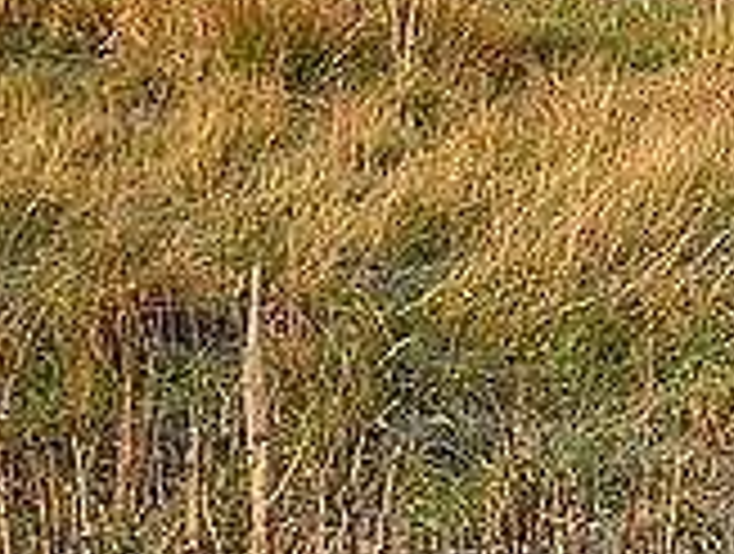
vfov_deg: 14.6
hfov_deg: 19.2
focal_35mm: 101
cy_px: 128
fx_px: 2146
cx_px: 599
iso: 64
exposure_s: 1/150
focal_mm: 5.8
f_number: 5.6
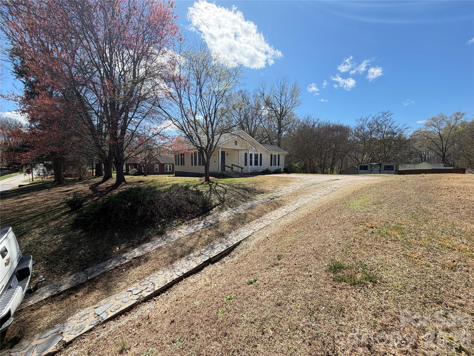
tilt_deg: -4.8
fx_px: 192
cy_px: 178
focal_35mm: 14
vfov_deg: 85.7
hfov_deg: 102.1
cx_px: 237
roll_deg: -0.1
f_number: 2.2
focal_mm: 2.22
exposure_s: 1/770
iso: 32
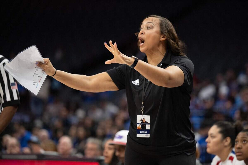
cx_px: 124
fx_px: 1033
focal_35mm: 150
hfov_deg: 13.7
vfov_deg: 9.1
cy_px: 82
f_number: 2.8
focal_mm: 150
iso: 2000
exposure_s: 1/1600
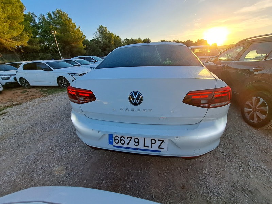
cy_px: 102
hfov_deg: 106.2
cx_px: 136
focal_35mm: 13
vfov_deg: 89.9
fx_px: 102
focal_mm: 1.74
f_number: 2.2
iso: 50
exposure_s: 1/425
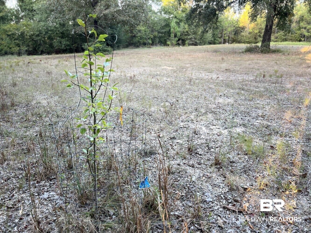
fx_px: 234
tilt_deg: -17.6
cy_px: 116
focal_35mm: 26
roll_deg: +2.2
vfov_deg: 53.1
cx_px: 156
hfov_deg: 67.3
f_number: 1.5
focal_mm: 5.7
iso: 80
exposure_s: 1/121
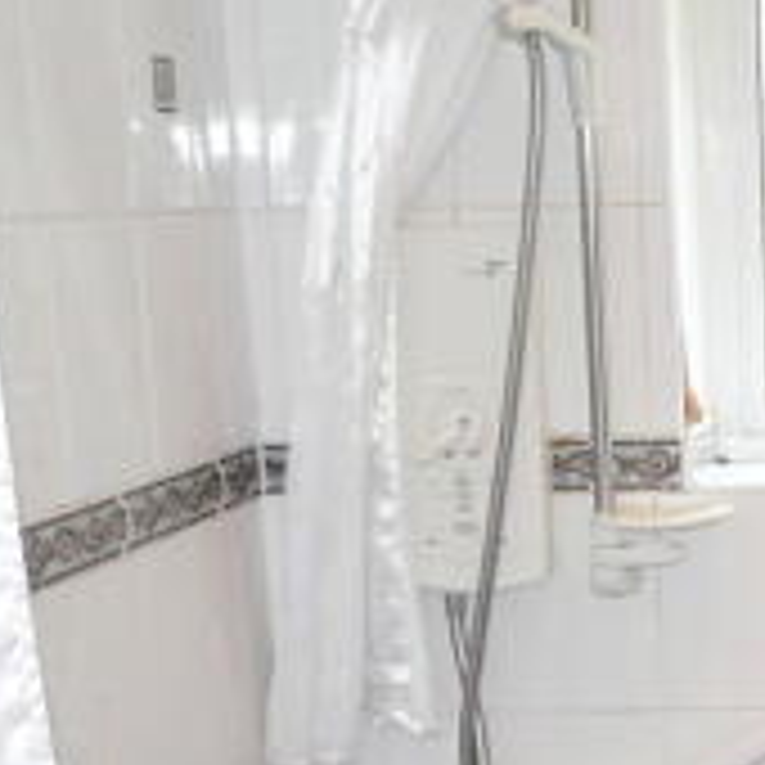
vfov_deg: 19.6
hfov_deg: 17.7
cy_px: 578
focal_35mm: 88
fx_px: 2200
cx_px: 1145
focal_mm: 4.7
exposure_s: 1/20
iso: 100
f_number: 2.8
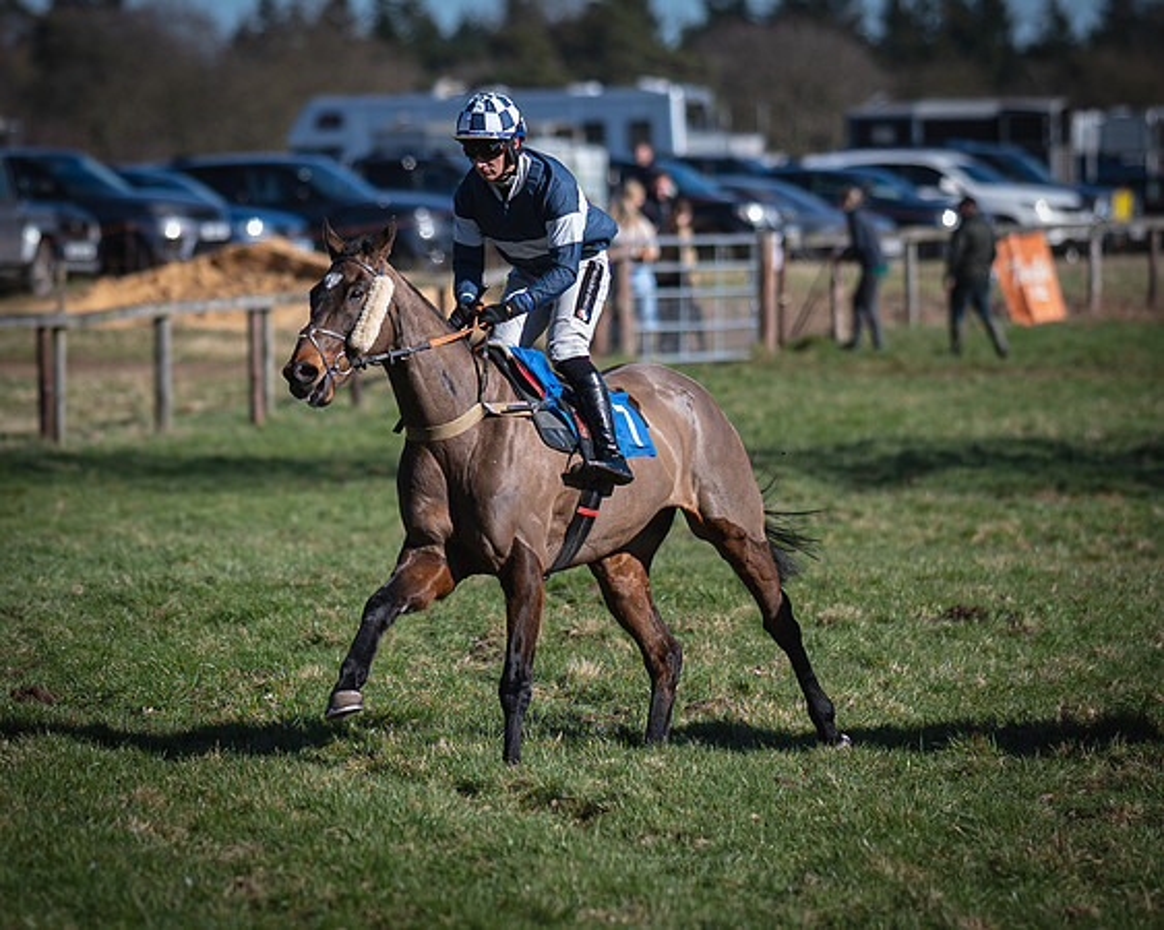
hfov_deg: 5.8
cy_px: 426
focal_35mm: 336
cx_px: 444
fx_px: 11555
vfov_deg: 4.6
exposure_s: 1/2500
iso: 50
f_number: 1.8
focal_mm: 135
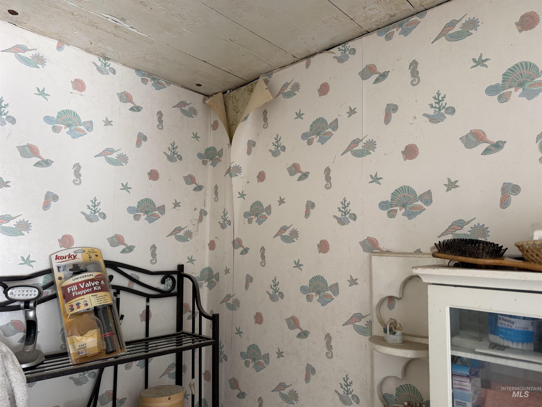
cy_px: 204
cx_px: 271
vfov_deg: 56.8
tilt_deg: +4.4
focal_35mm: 24
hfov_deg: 71.6
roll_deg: -0.4
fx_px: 376
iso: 200
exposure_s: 1/72
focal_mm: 6.76
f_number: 1.78
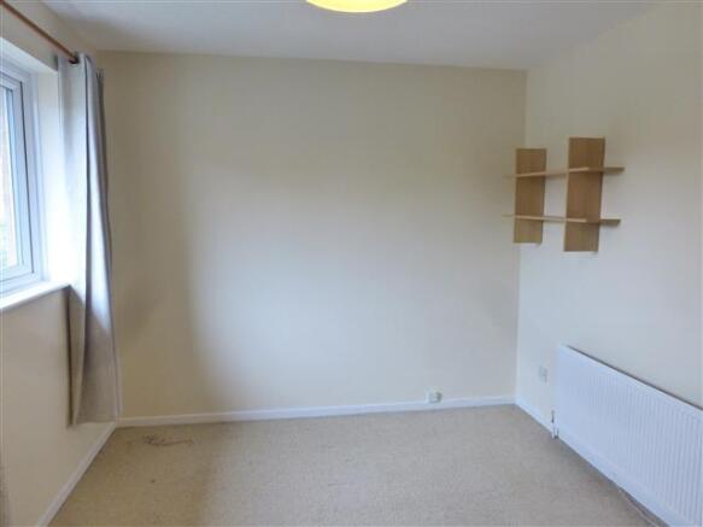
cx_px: 352
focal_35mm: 24
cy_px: 264
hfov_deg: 71.6
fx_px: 487
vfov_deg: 56.8
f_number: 3.3
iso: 400
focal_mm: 4.3
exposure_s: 1/50
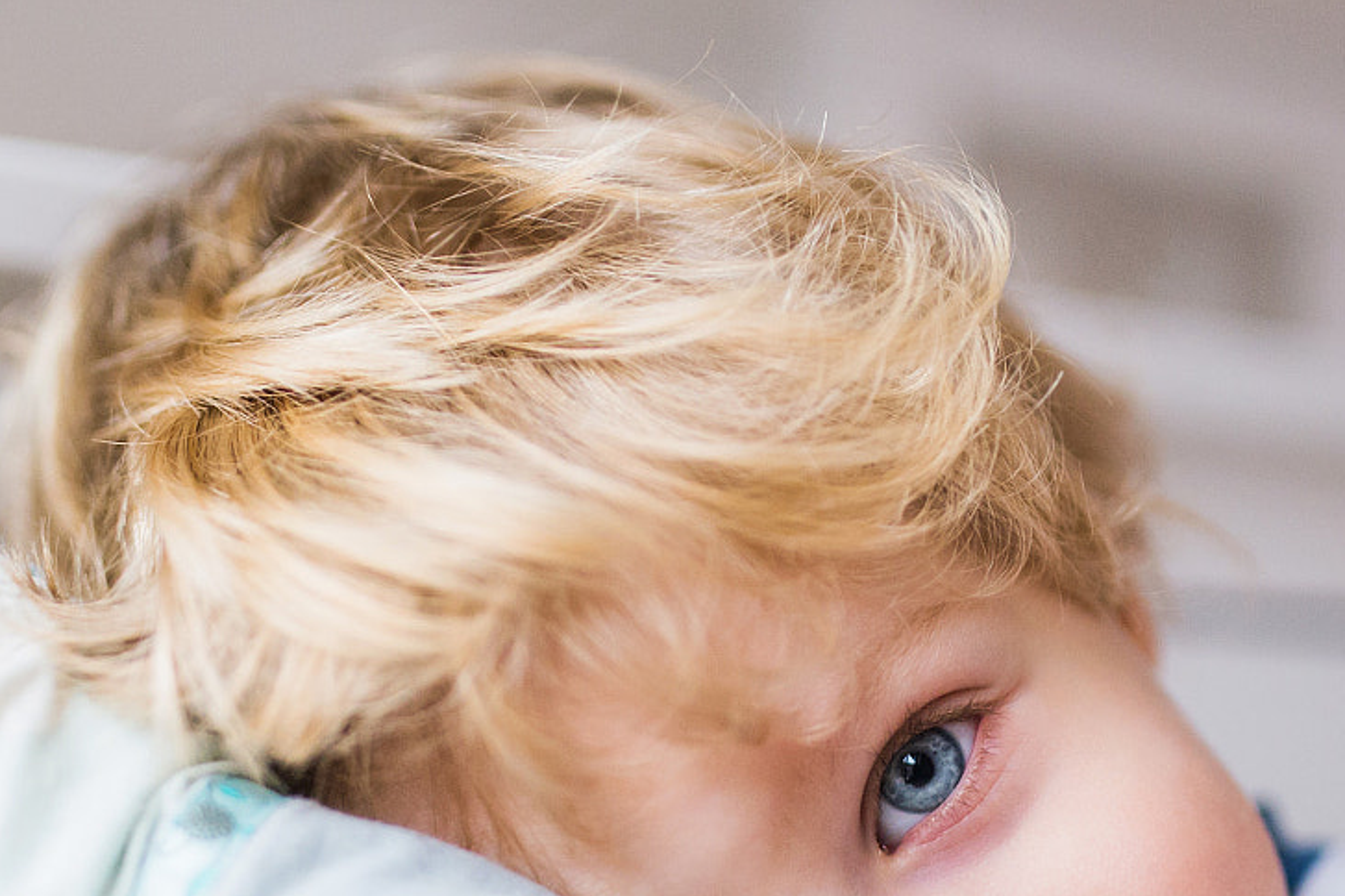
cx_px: 620
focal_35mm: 77
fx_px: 2875
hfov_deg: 26.3
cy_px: 773
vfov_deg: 17.5
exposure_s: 1/400
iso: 1000
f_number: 1.8
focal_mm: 35
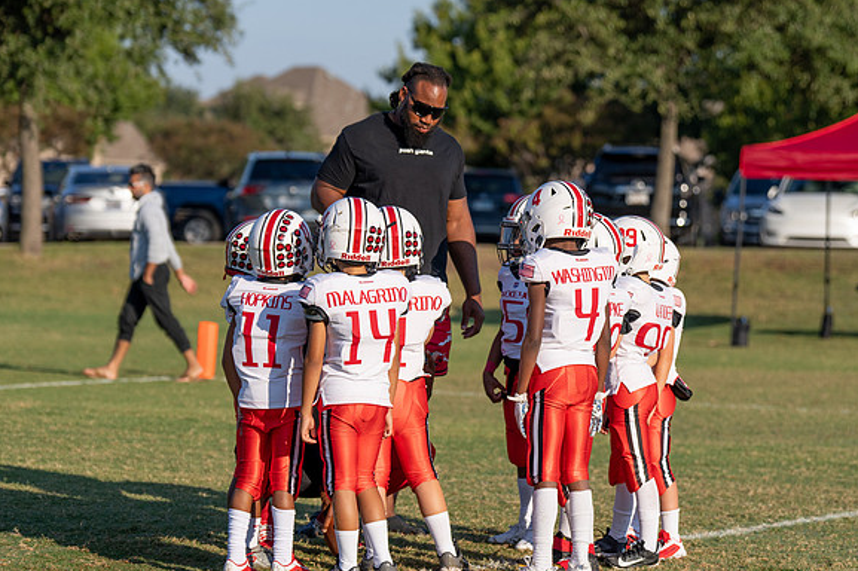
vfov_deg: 9.1
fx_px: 3573
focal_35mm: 150
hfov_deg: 13.7
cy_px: 247
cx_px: 419
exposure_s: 1/2000
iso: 100
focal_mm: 105
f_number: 3.2
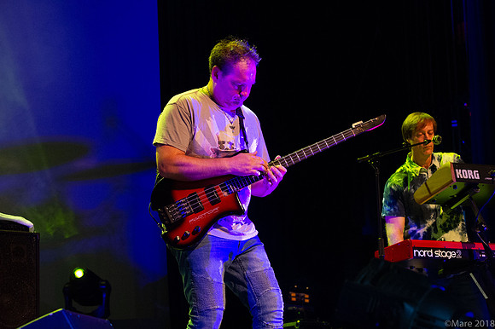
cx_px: 248
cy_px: 164
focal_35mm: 92
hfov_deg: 22.2
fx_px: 1264
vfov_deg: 14.8
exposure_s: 1/80
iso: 8000
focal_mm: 92
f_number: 6.3
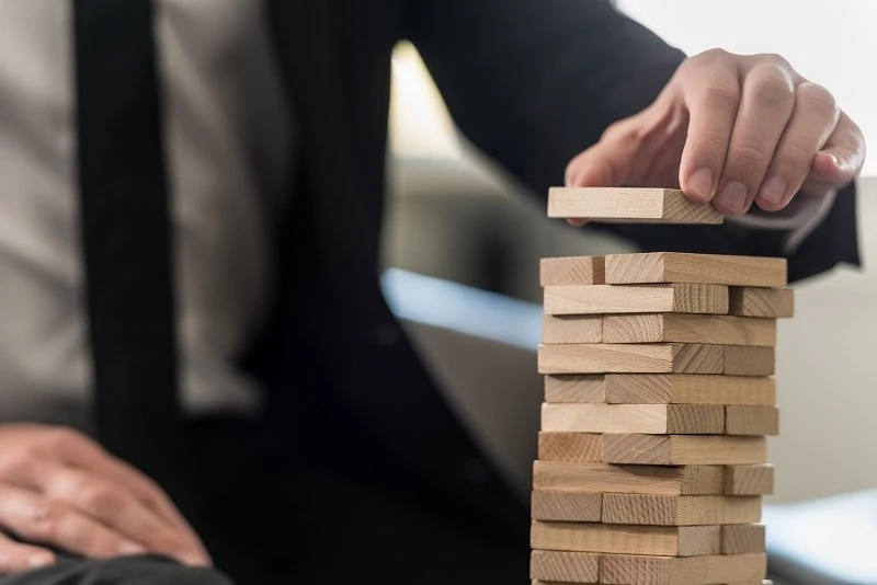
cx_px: 438
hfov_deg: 12.8
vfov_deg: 8.6
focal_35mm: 160
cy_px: 292
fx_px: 3899
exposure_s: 1/30
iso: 100
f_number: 3.5
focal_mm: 160
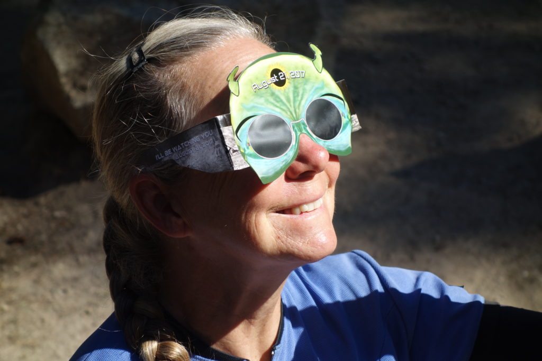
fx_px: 1506
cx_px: 271
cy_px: 180
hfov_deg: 20.4
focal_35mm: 100
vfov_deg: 13.7
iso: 125
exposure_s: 1/320
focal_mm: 37.1
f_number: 4.9
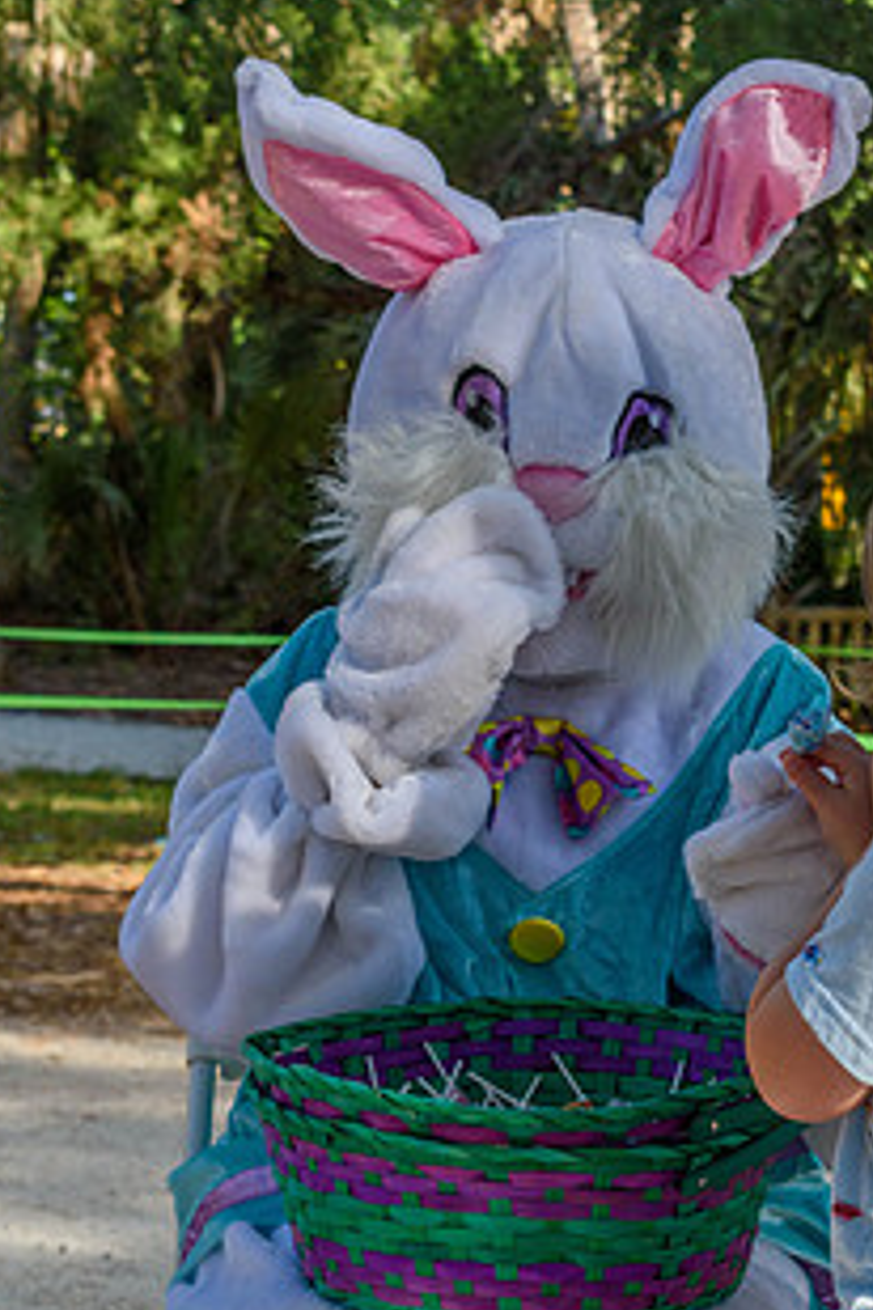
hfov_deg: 11.4
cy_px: 928
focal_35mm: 120
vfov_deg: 17.0
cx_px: 610
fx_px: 4365
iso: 220
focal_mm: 55
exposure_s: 1/250
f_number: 8
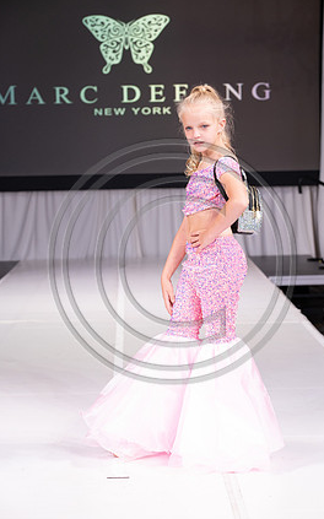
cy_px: 261
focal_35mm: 103
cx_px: 172
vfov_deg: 20.2
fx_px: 1457
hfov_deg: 12.7
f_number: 5.6
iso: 2000
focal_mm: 95
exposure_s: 1/400
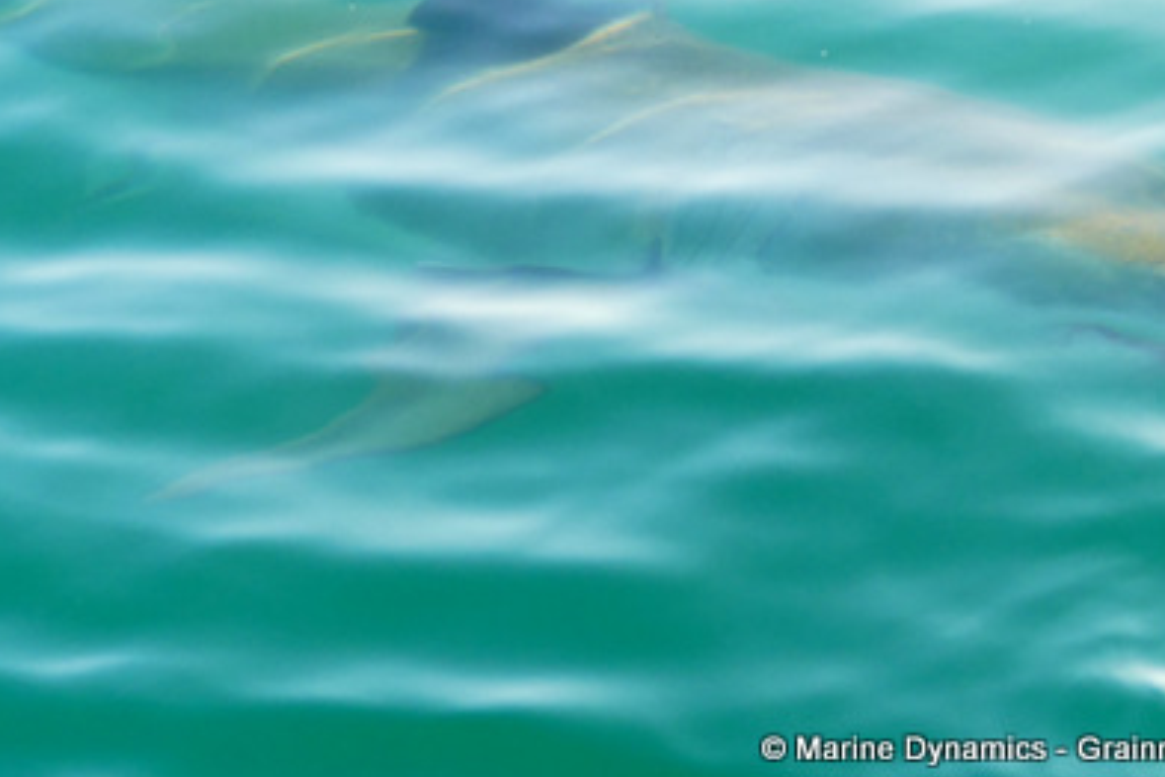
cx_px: 501
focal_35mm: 116
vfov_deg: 11.8
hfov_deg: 17.6
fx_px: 3754
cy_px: 214
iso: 125
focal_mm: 27.56
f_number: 3.7
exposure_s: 1/250
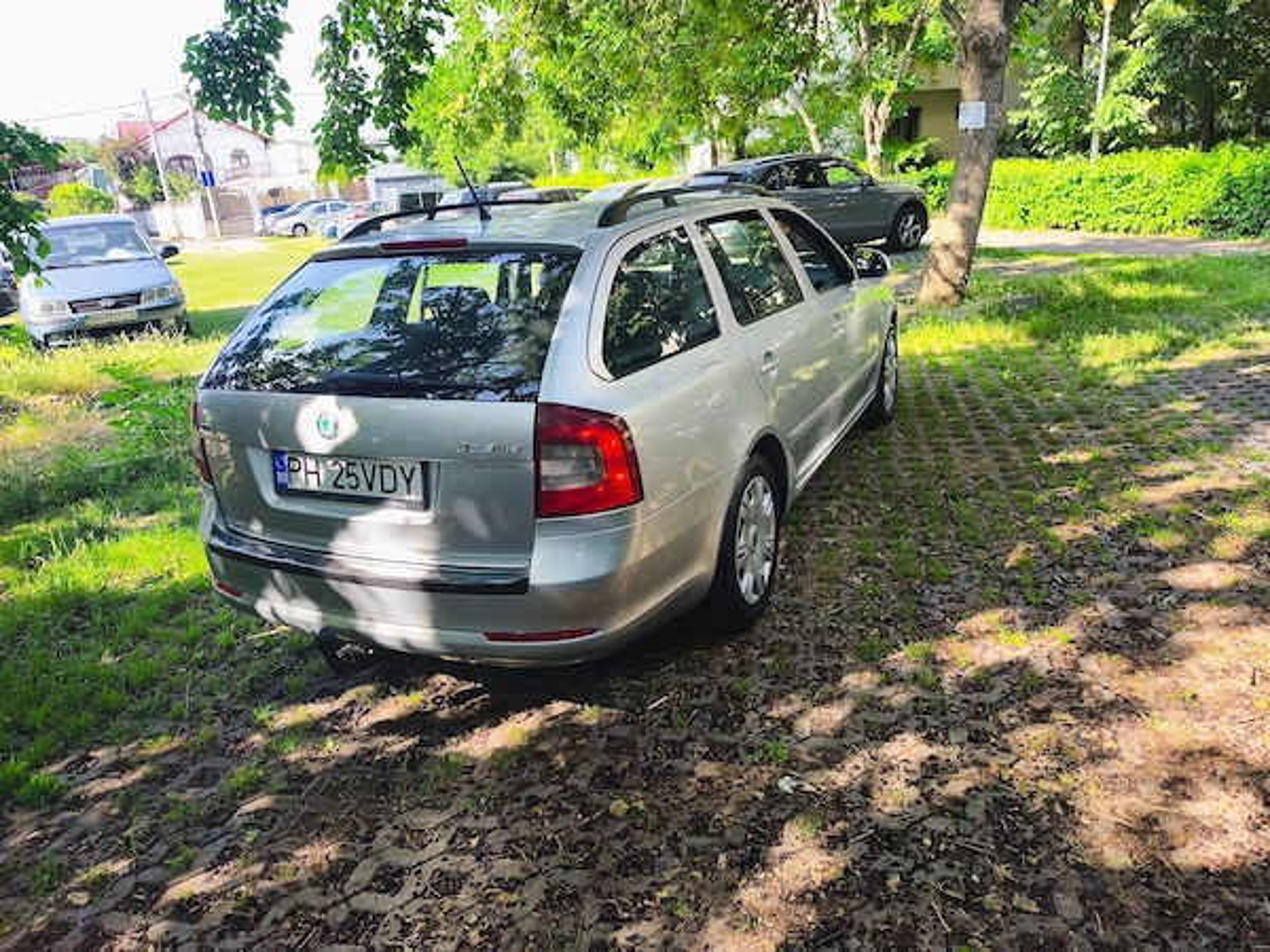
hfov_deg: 73.9
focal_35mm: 23
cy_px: 476
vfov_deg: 58.9
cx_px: 635
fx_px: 844
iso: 50
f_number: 1.65
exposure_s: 1/192
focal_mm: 6.18
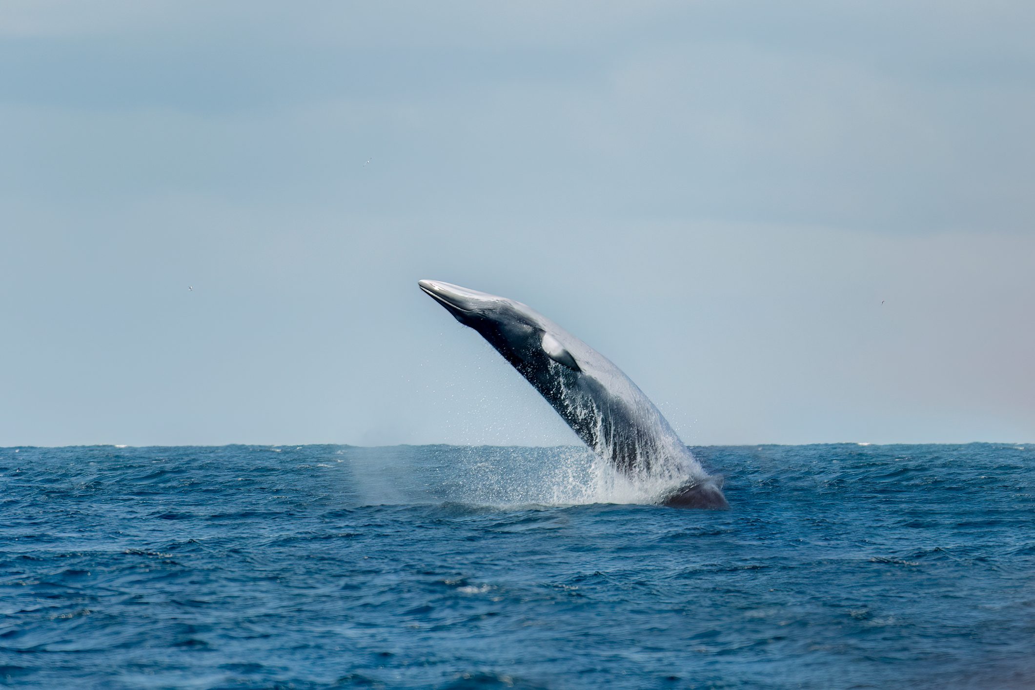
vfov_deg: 3.4
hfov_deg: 5.2
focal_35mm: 400
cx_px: 518
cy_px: 345
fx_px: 11499
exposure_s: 1/1000
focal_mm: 400
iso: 200
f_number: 6.3
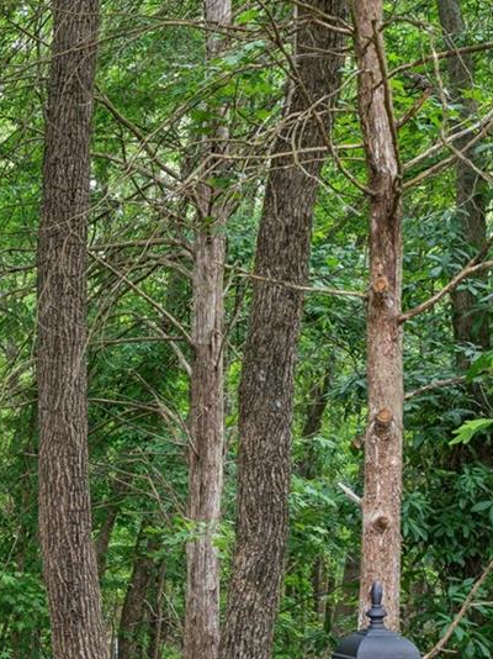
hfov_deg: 18.1
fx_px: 1142
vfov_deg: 31.2
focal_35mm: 60
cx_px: -445
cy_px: 546
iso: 100
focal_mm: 16.3
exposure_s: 1/4
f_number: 9
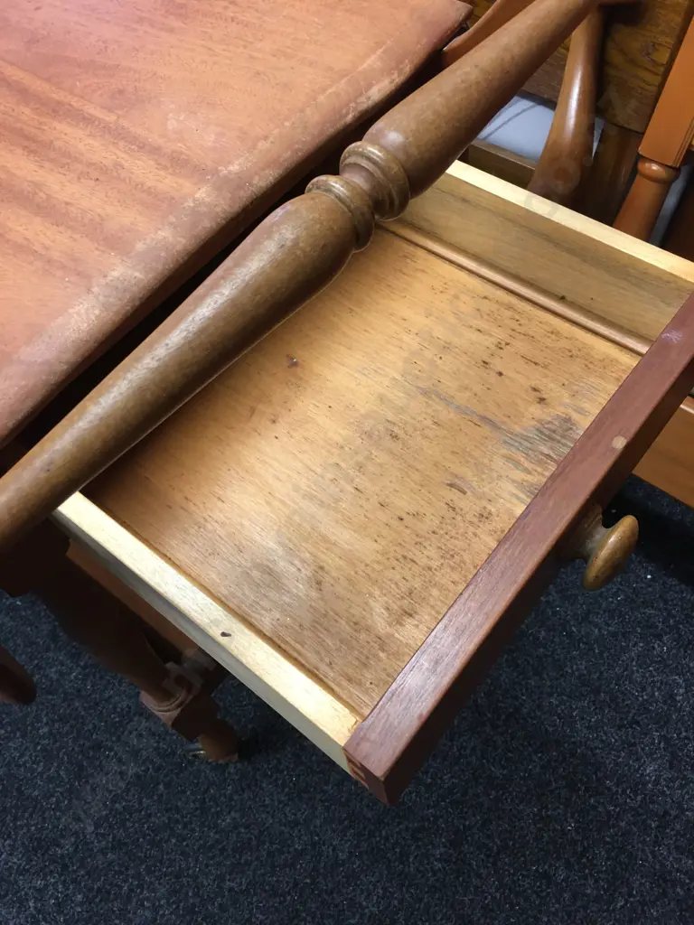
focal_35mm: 29
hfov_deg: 48.2
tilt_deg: -57.7
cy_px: 462
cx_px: 347
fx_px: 775
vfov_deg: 61.7
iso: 50
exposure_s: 1/17
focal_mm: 4.15
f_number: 2.2
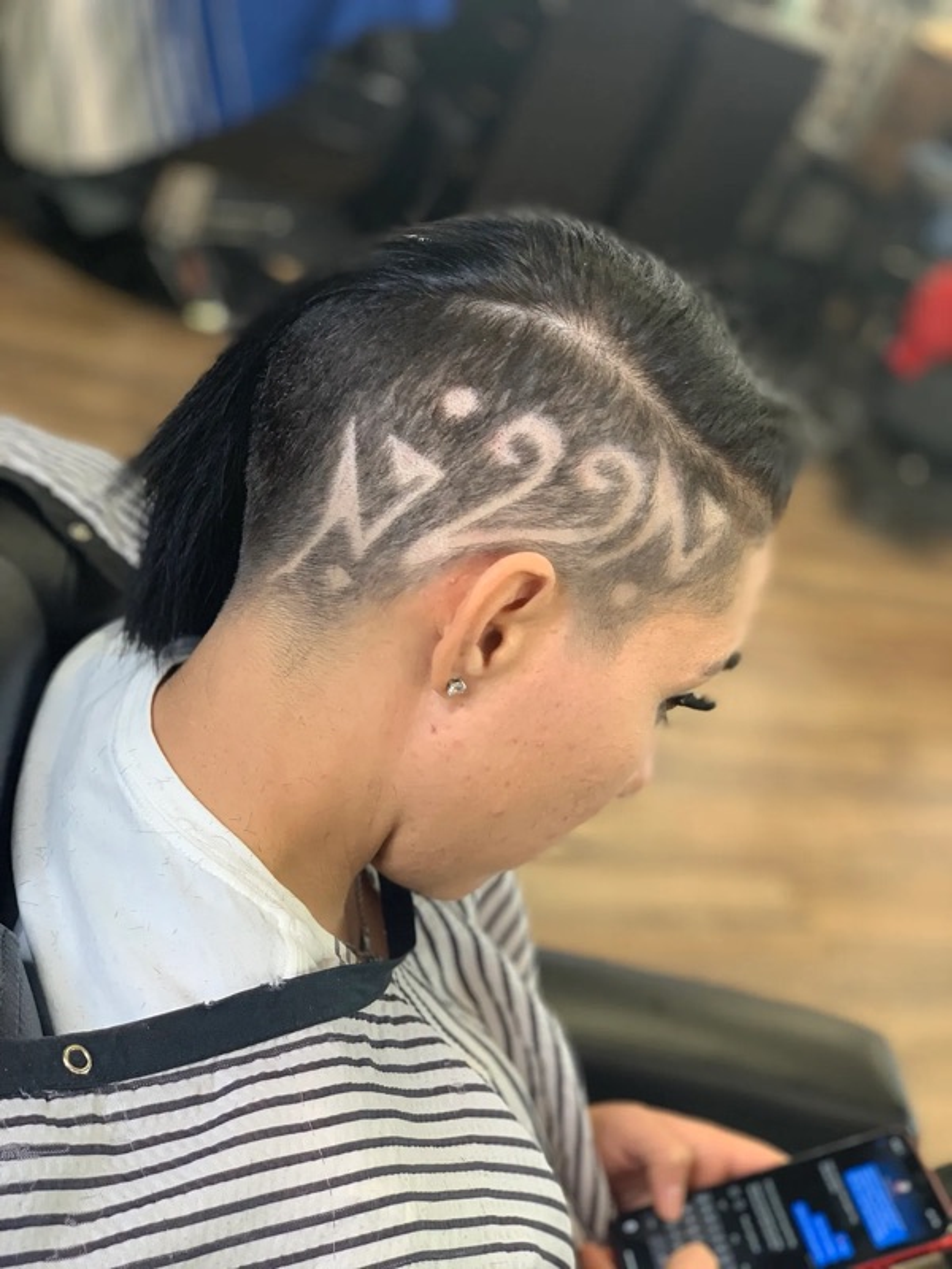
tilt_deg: -25.4
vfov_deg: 36.8
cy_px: 634
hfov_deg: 28.0
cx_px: 476
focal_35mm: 52
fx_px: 1907
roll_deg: -28.4
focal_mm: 6
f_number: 2.4
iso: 80
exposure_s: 1/60
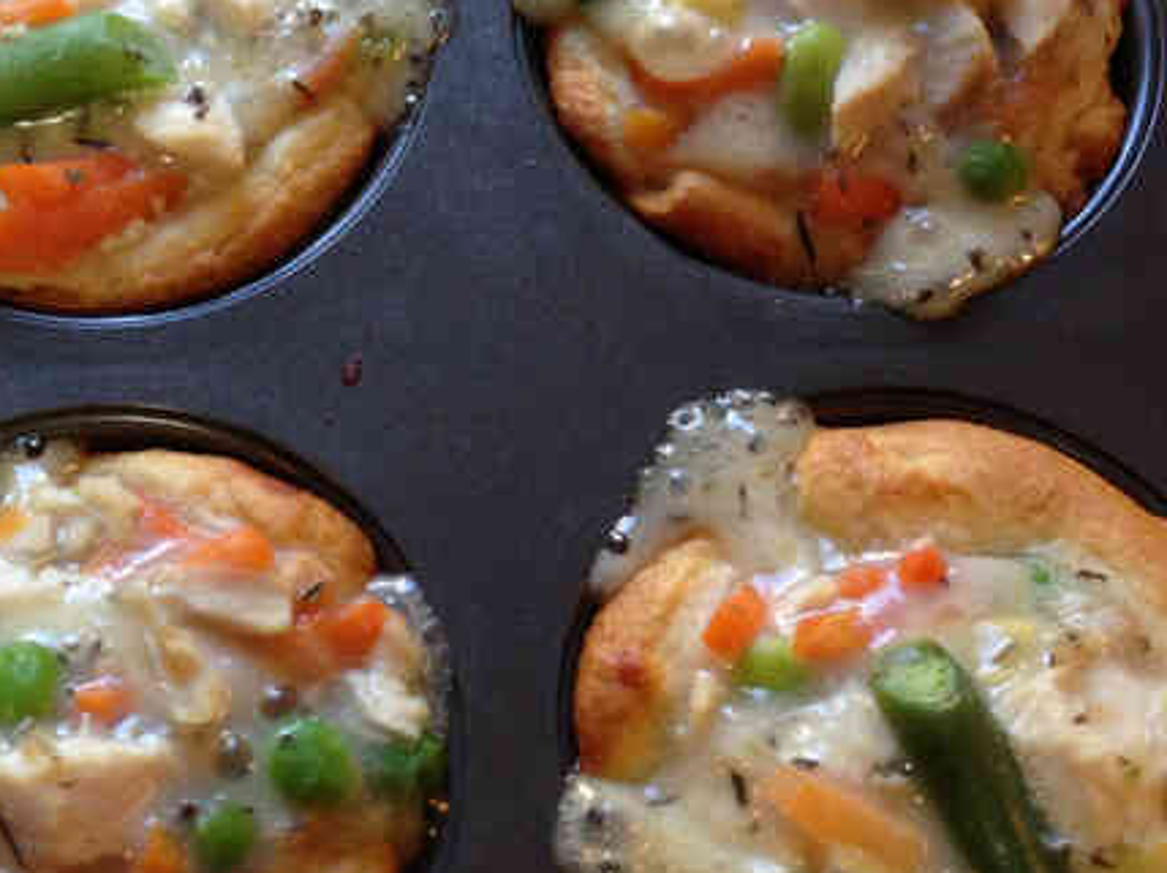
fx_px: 2459
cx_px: 345
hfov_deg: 26.5
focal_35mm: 73
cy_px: 243
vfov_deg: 20.0
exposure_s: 1/20
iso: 80
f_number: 2.4
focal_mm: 4.13
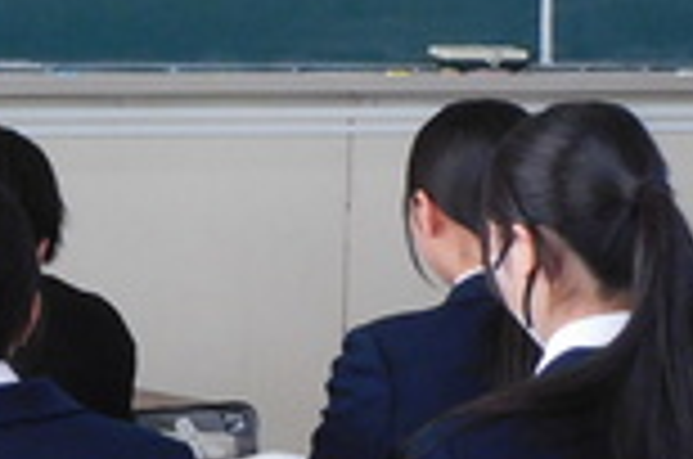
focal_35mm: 260
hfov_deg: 7.8
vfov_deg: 5.3
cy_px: 274
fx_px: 4995
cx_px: -356
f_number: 4.2
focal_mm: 10.7
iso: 400
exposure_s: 1/100
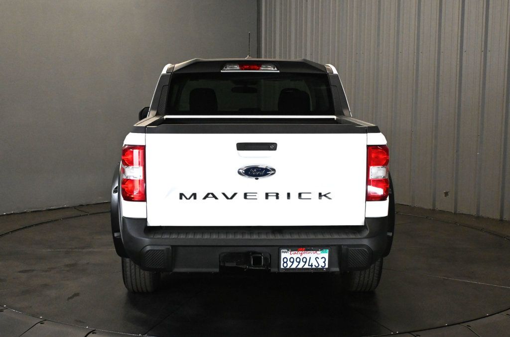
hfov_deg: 41.8
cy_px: 168
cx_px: 255
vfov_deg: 28.3
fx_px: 667
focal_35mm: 47
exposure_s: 1/100
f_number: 5
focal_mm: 31.5
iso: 3200
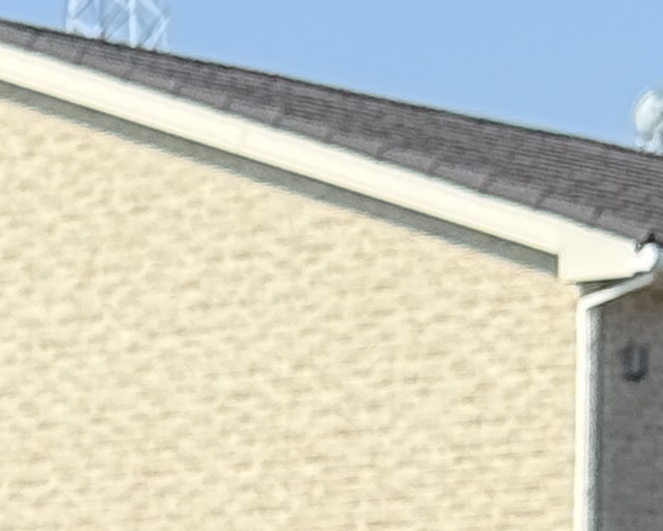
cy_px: 1548
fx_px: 5811
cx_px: -1399
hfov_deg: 6.0
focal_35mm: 296
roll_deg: +1.8
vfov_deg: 5.0
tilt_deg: -5.8
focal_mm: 6.76
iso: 100
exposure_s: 1/2577
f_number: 1.78
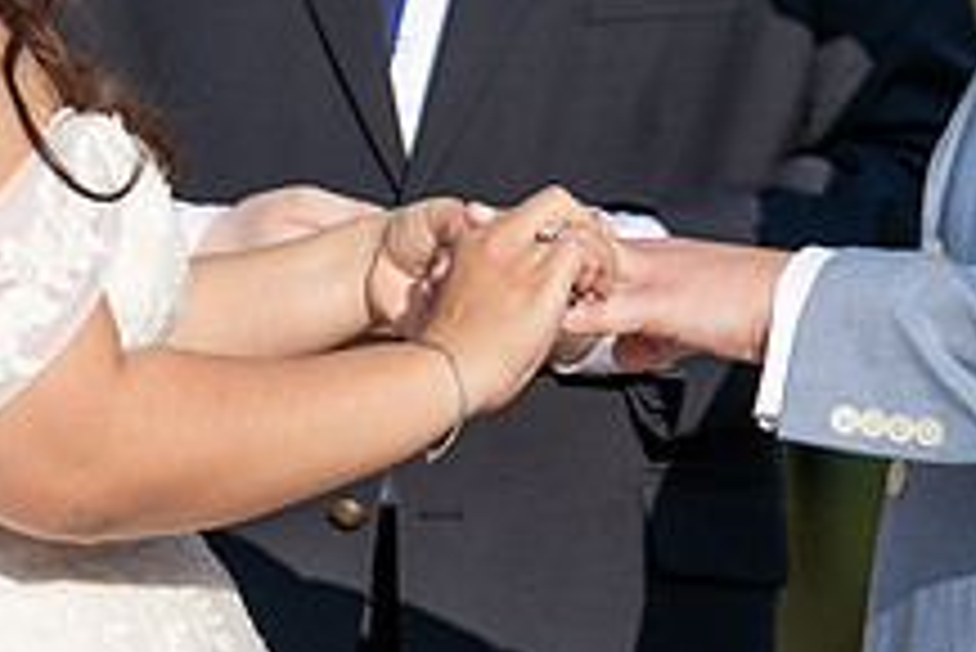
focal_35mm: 598
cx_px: 364
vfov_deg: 2.3
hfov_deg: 3.4
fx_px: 16223
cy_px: -173
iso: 100
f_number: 4
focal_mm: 192
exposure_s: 1/1000
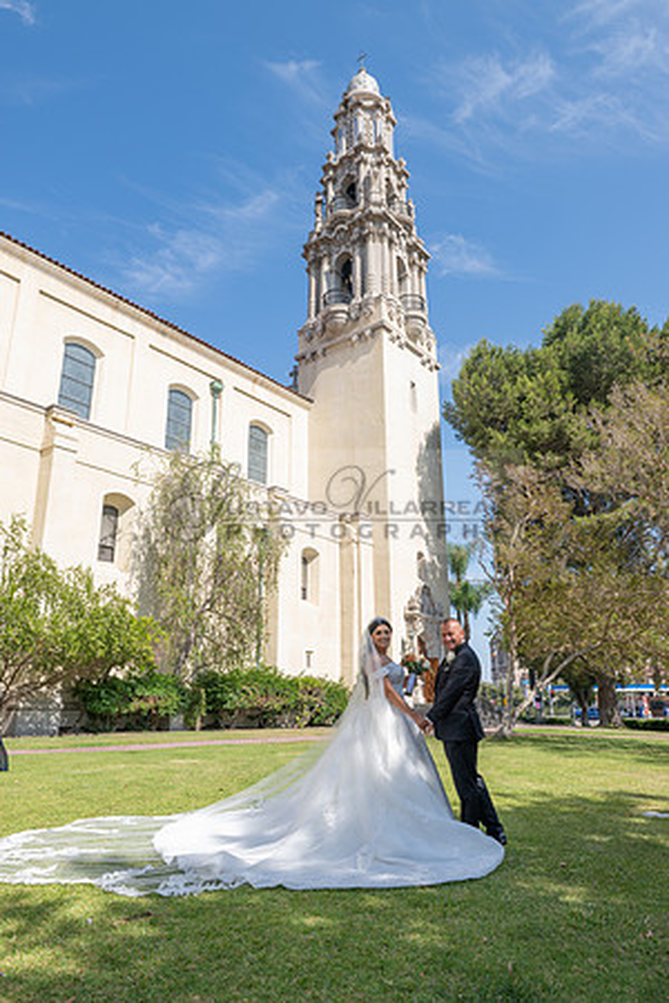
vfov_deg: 73.7
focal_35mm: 24
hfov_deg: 53.1
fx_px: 669
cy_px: 502
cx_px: 334
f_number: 10
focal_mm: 24
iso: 200
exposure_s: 1/160
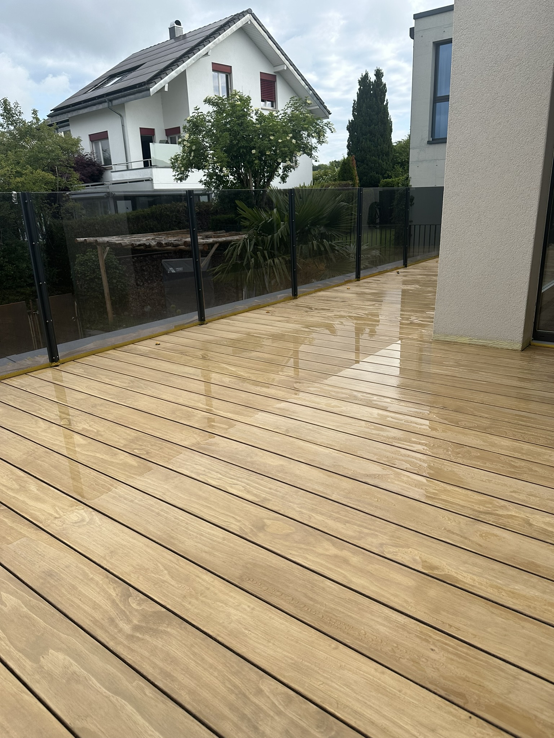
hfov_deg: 56.8
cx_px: 277
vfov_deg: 71.6
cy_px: 369
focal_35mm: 24
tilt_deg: -16.7
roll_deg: +0.7
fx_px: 512
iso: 80
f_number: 1.78
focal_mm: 6.86
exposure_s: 1/2660
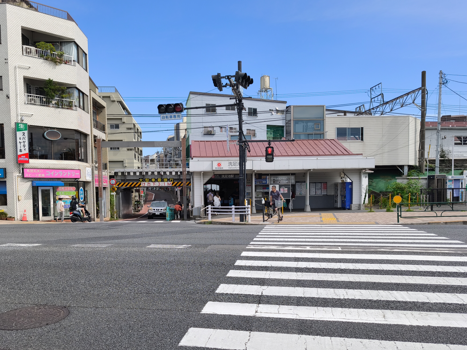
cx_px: 210
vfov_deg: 47.9
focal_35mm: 29
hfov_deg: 61.5
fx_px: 391
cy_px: 210
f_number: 1.6
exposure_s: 1/1776
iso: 50
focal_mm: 6.57
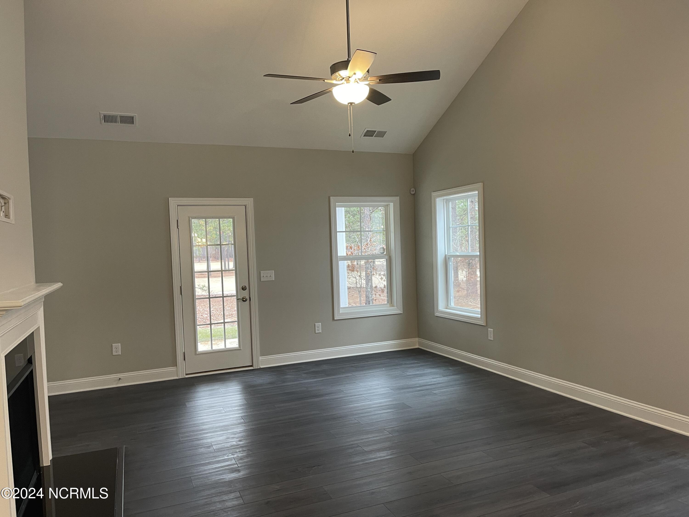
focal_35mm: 25
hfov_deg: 69.4
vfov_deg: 54.9
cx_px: 344
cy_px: 258
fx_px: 498
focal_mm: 5.1
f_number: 1.6
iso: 125
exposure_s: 1/60
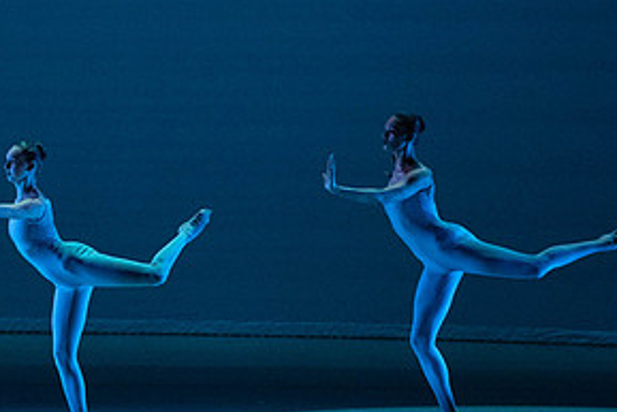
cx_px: 98
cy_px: 185
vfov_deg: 3.8
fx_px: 6293
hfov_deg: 5.6
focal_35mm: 367
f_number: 5.6
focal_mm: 183
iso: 16000
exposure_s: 1/400
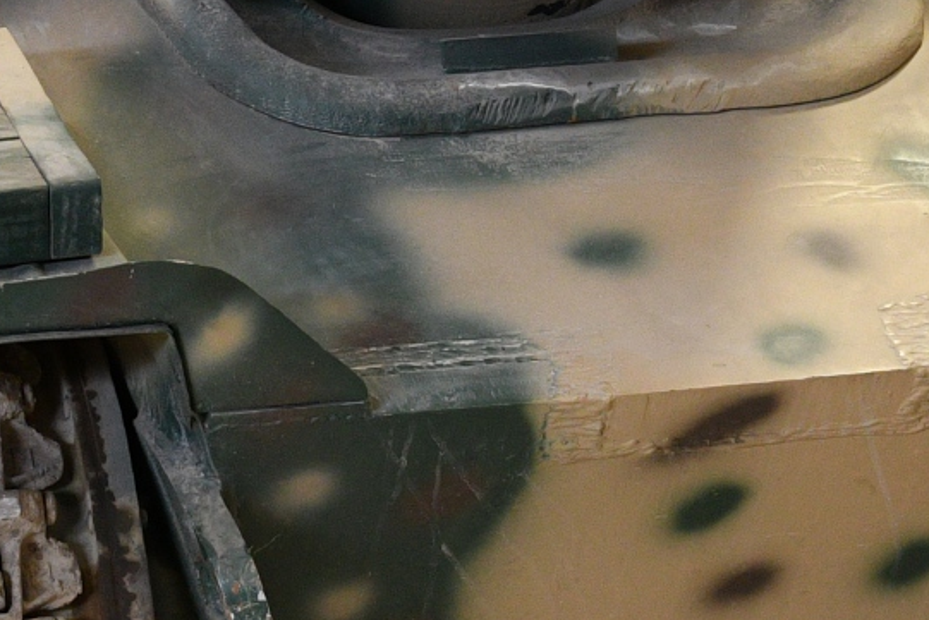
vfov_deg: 6.4
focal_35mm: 213
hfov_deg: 9.6
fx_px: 5498
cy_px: 113
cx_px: 774
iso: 1000
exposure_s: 1/60
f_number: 4
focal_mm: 32
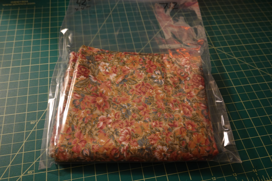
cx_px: 136
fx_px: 227
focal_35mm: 30
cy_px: 90
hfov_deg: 61.9
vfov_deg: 43.6
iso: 800
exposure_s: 1/20
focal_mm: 11.06
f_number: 3.2
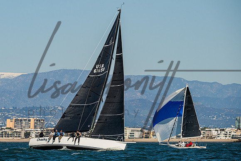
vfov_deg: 4.3
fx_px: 2134
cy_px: 72
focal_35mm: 319
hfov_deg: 6.5
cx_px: 88
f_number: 8
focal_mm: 250
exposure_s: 1/3200
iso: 400
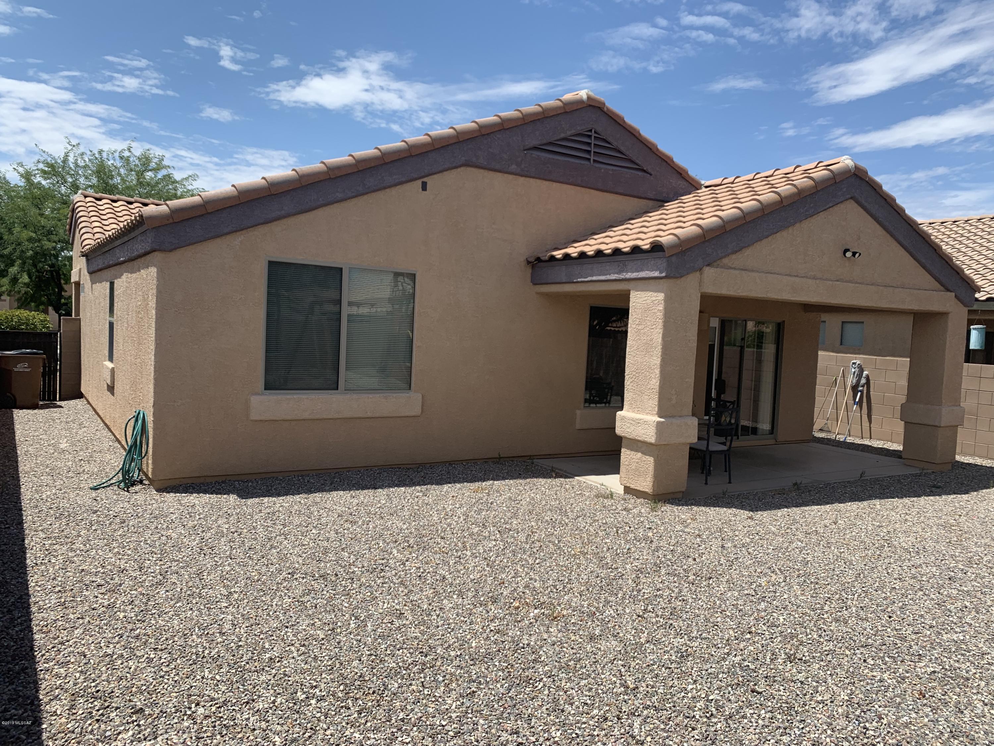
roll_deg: -2.6
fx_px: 747
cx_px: 497
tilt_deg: -3.7
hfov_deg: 67.3
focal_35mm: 26
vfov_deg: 53.1
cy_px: 373
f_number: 1.8
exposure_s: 1/2481
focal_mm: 4.25
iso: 25
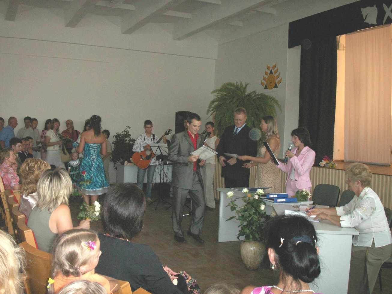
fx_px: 419
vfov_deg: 38.7
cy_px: 147
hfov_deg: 50.1
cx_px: 196
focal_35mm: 37
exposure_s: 1/40
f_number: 3.5
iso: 160
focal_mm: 7.7
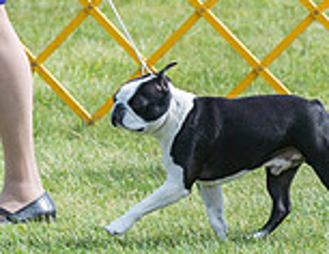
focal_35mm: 689
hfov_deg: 2.8
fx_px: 6616
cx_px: 118
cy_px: -68
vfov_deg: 2.2
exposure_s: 1/1250
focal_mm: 155
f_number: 5.6
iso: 250
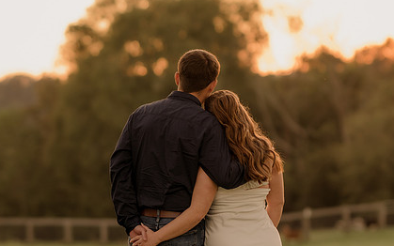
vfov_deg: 7.3
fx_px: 1922
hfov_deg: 11.7
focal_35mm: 179
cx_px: 176
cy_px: 168
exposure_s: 1/125
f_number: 1.8
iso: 100
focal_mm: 85
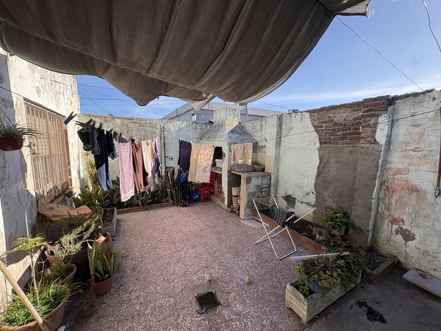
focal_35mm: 14
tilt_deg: -6.7
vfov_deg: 85.7
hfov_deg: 102.0
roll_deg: +0.0
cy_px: 166
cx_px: 220
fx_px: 178
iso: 50
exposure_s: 1/749
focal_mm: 2.22
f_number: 2.2
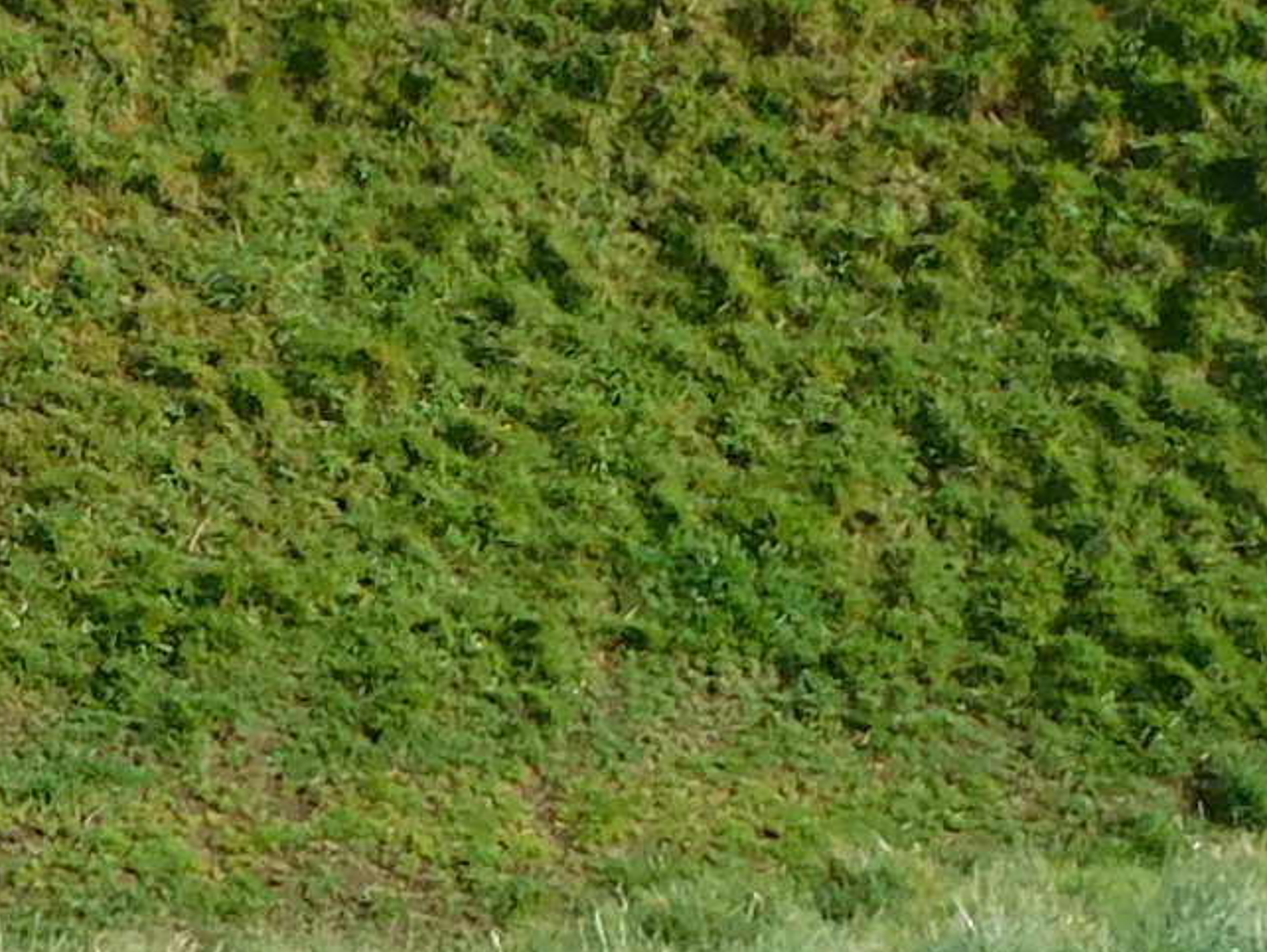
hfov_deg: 11.7
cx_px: -209
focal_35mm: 165
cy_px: 425
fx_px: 6042
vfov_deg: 9.0
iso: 125
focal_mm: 4
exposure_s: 1/640
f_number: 3
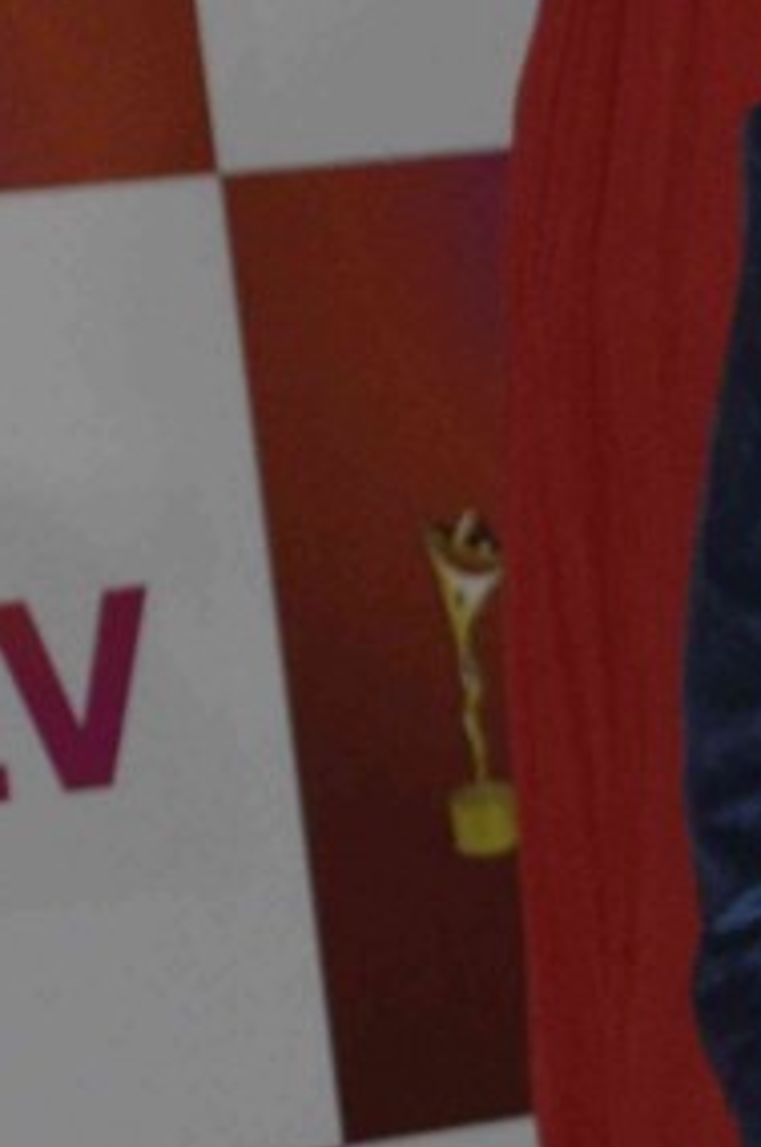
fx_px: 10597
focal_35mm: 333
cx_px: 1284
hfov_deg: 4.1
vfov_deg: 6.2
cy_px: 1481
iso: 800
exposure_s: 1/160
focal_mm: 42
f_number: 6.3
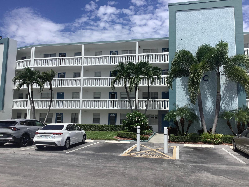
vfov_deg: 45.4
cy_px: 94
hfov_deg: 58.4
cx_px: 124
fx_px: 223
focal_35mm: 31
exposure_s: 1/2469
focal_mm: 3.3
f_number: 2.4
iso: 25
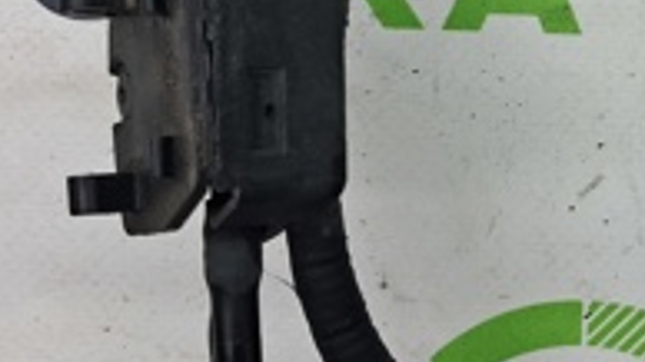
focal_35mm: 97
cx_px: 662
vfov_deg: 12.2
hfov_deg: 21.2
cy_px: -48
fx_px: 1659
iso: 50
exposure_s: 1/100
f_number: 1.8
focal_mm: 4
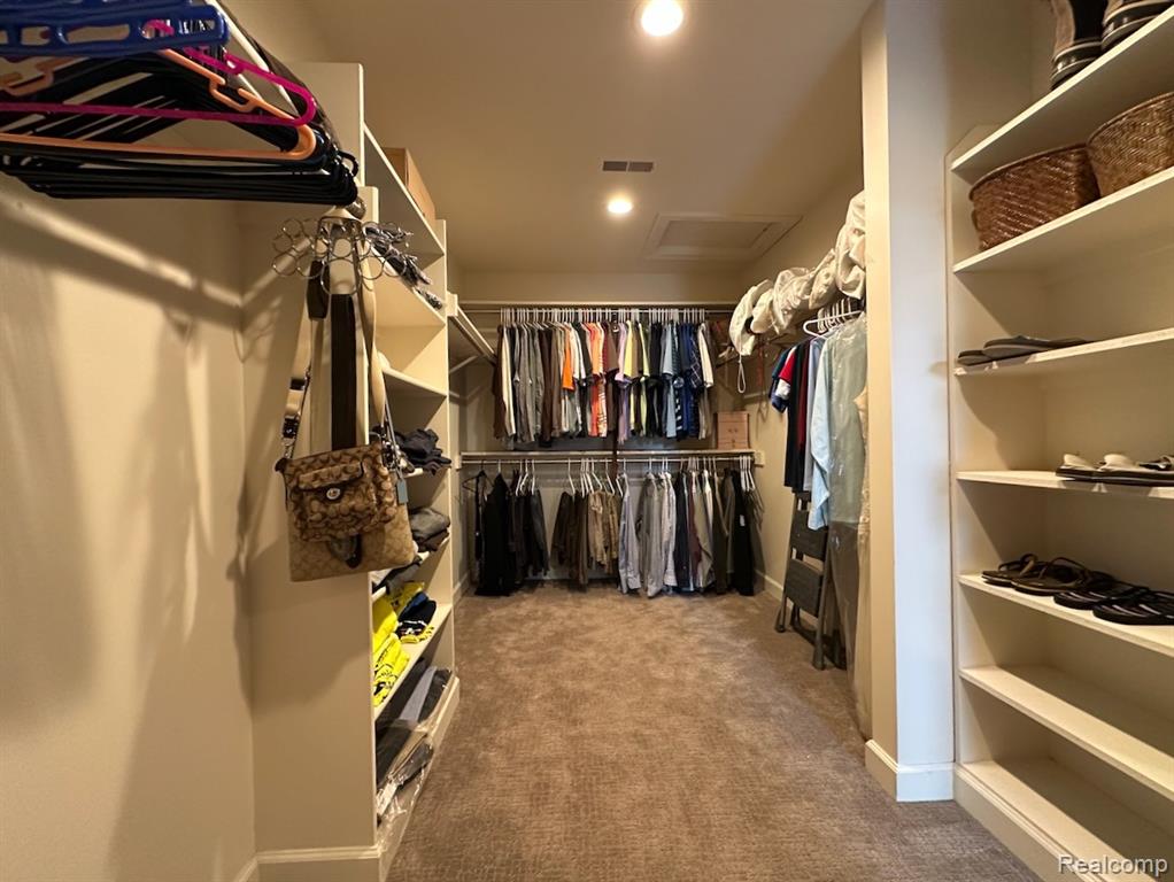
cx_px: 587
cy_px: 441
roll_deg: +3.3
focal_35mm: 14
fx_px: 475
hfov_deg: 102.0
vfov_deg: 85.7
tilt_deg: +0.5
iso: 500
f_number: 2.2
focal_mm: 2.22
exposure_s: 1/60
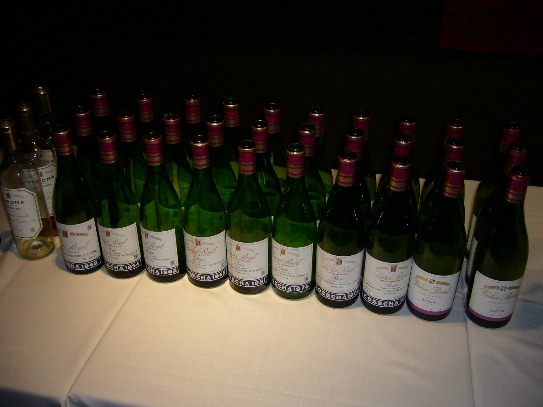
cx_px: 272
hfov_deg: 52.6
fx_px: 549
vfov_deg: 40.7
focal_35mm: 35
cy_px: 204
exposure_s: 1/60
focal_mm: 5.8
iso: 100
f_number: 2.8
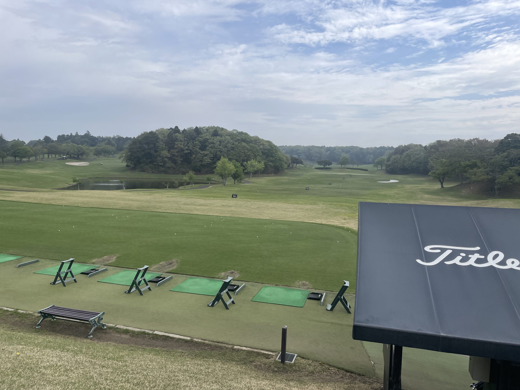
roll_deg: -0.7
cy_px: 195
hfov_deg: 67.3
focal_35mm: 26
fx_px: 391
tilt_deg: -3.1
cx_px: 260
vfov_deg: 53.1
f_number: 1.6
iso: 32
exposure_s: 1/3861
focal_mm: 4.2
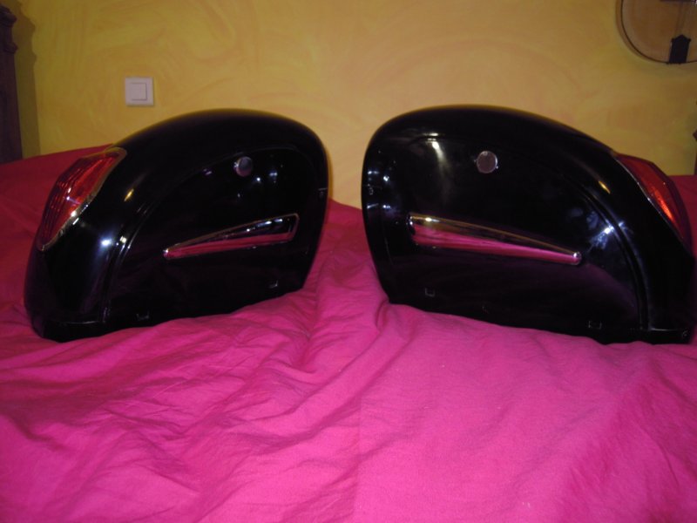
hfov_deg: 63.4
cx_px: 348
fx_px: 564
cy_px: 262
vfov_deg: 49.7
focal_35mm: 28
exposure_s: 1/25
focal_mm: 5
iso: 200
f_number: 2.7
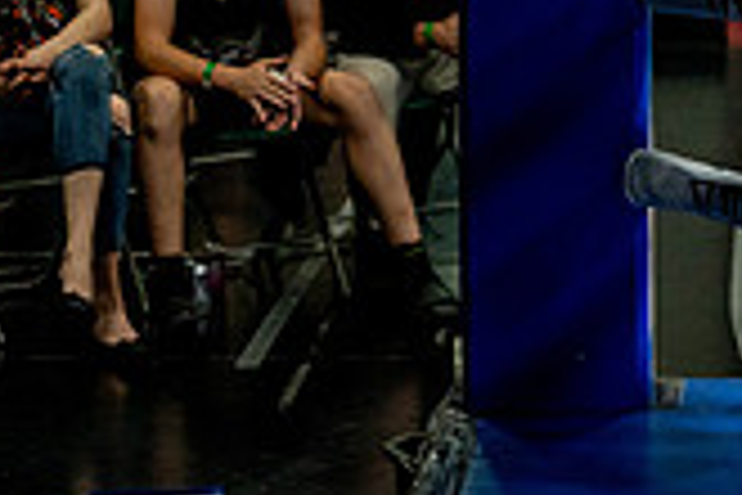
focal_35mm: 183
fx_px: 3772
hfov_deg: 10.7
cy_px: -137
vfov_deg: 7.4
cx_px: 1205
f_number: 2
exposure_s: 1/1000
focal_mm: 52
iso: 4000
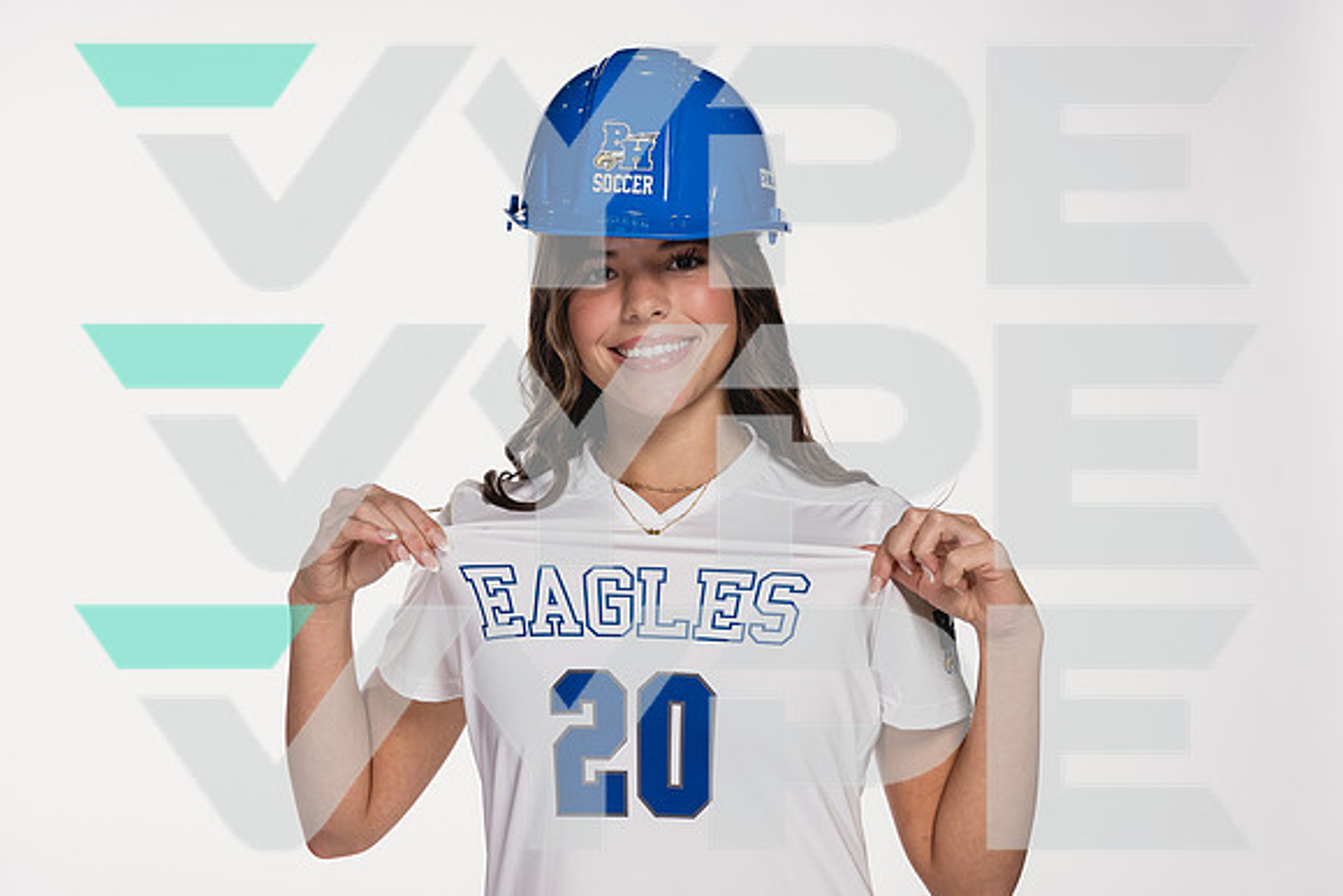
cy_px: 441
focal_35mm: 69
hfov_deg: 29.3
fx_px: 2573
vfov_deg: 19.8
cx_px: 674
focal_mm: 67
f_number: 5.6
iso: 400
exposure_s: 1/250
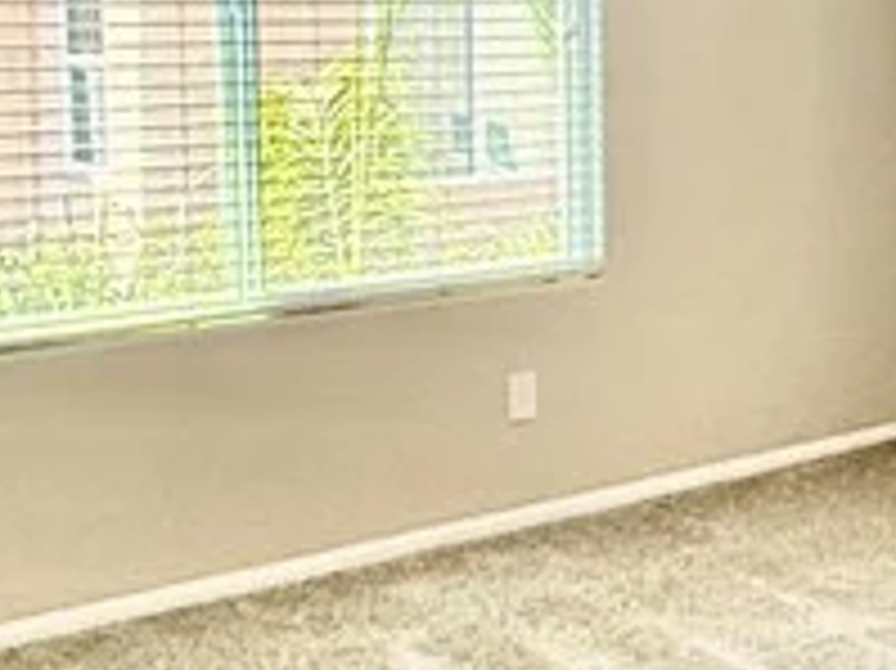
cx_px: 1004
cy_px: 94
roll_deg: -0.4
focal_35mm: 72
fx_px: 1863
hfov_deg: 25.0
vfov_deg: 20.1
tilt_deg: -4.4
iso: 160
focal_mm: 2.22
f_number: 2.2
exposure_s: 1/120
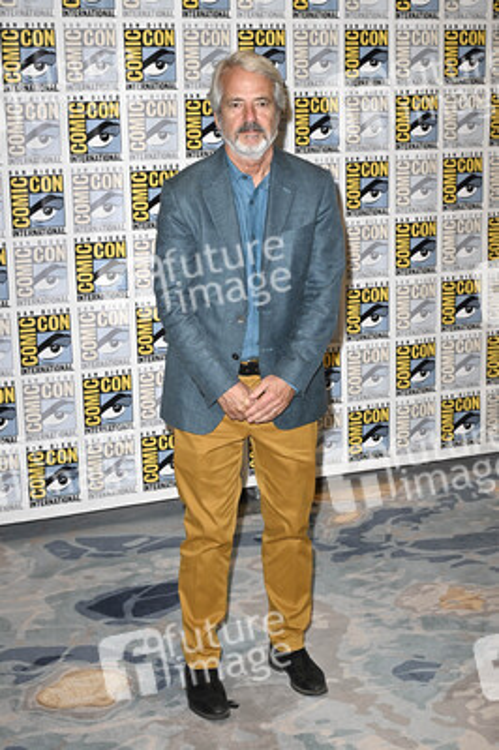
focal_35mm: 49
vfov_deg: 40.4
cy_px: 375
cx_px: 250
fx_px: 1020
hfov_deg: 27.5
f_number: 5
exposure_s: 1/250
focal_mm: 49
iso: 2500
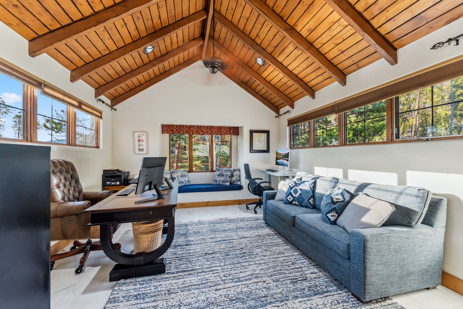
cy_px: 154
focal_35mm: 14
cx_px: 232
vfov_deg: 81.3
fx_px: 180
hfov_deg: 104.2
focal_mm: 14
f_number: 8
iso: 800
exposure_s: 1/50
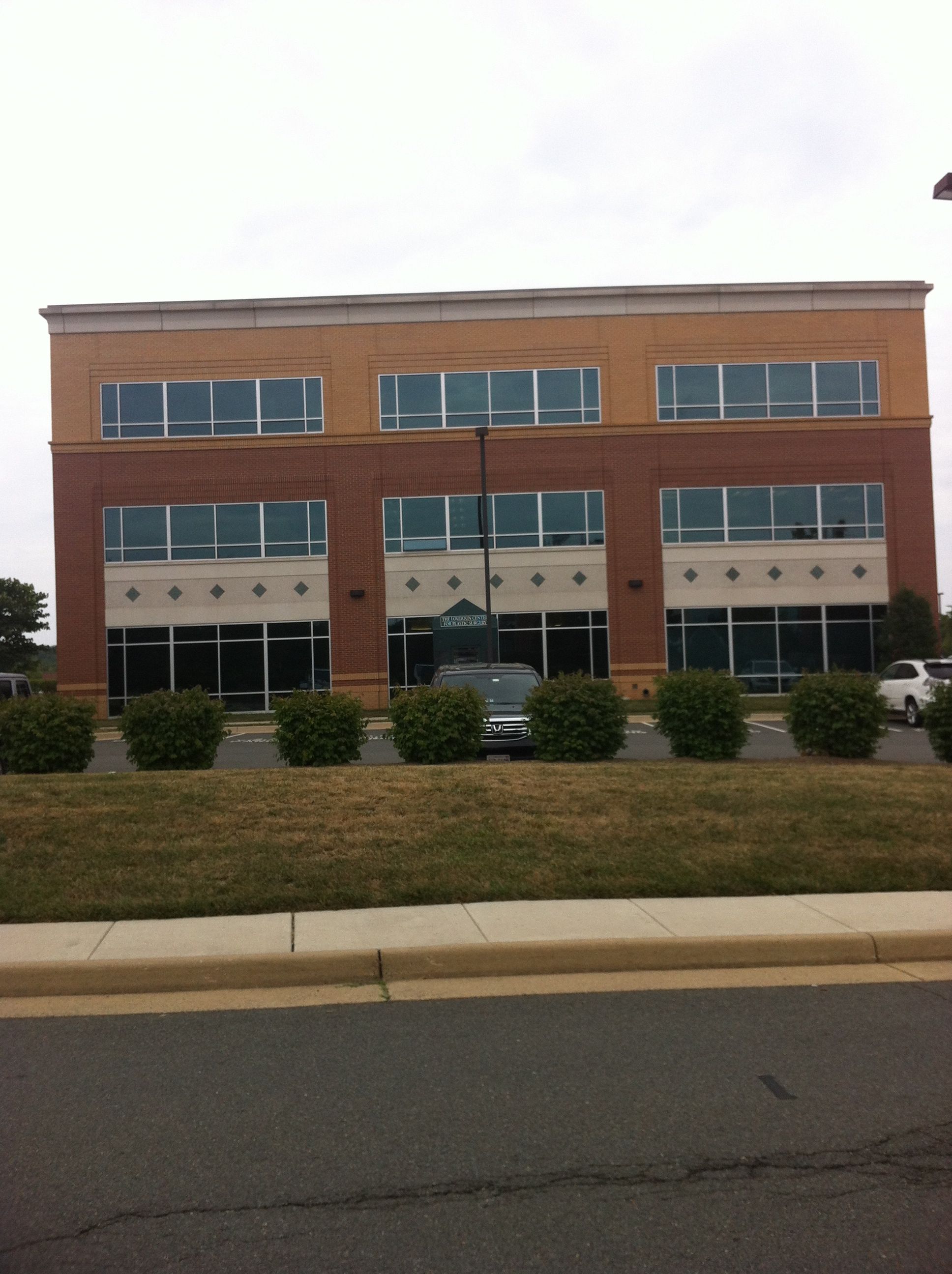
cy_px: 637
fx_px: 1287
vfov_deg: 52.7
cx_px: 476
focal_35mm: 35
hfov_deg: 40.6
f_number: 2.8
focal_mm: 3.85
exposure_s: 1/487
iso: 80
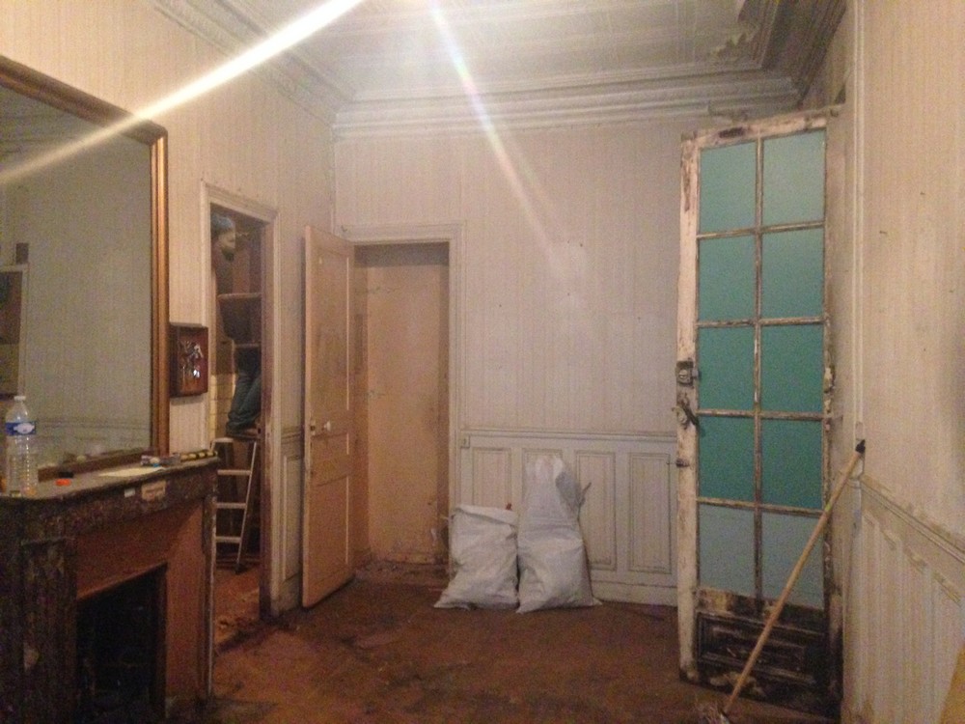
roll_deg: -0.3
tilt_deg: +0.0
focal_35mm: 33
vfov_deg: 42.9
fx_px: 920
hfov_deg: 55.4
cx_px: 482
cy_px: 362
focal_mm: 4.12
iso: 800
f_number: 2.4
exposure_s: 1/15
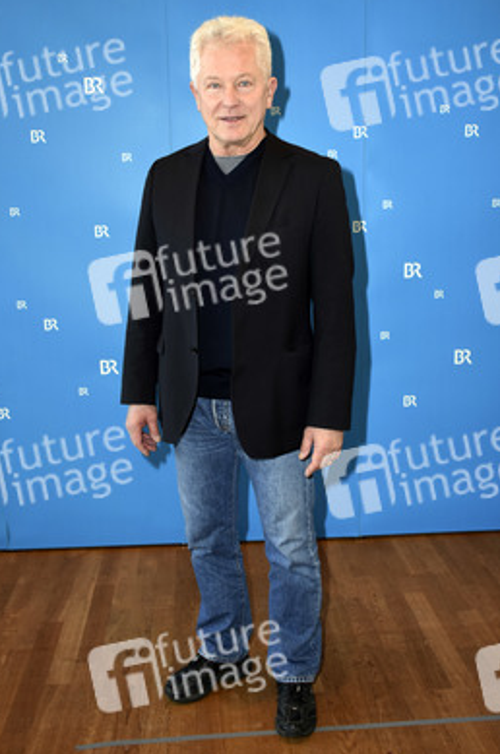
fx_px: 742
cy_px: 376
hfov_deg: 37.2
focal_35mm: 36
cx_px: 244
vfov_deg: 53.8
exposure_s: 1/160
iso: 640
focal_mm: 23
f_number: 4.5
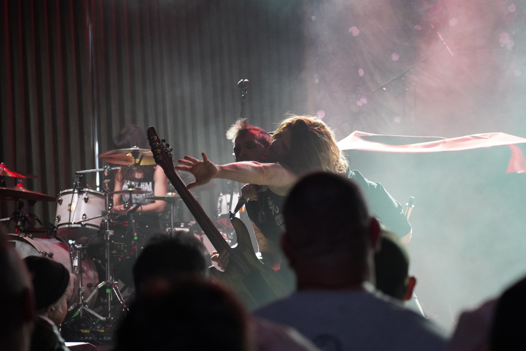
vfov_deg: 13.0
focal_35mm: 105
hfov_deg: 19.5
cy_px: 176
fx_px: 1534
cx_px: 263
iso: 12800
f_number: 4
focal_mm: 105
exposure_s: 1/160
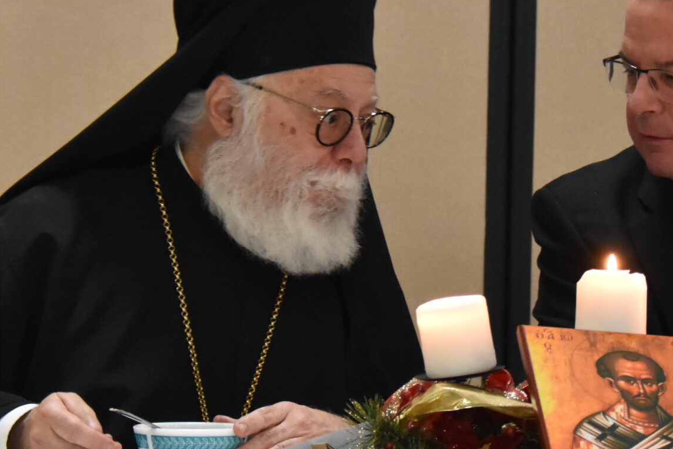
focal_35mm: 263
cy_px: 185
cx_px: 452
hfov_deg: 7.8
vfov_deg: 5.2
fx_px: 4916
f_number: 5.6
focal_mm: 78
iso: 5000
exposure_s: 1/60
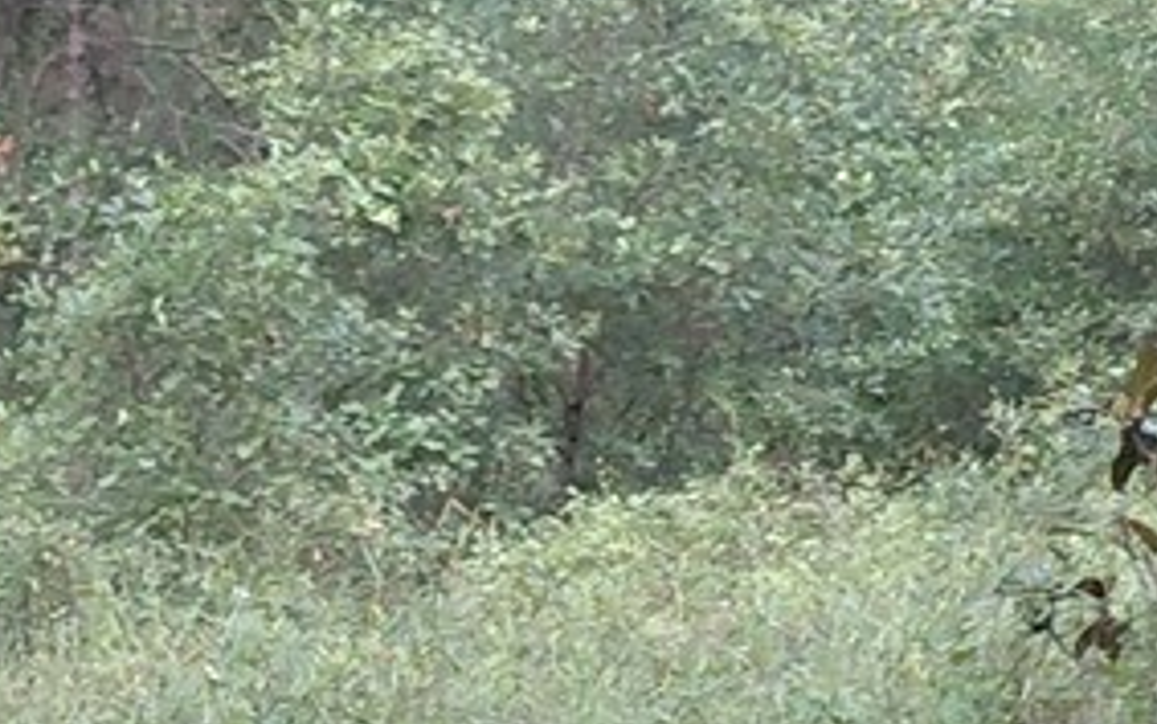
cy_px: 1088
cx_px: 397
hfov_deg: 13.9
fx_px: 4731
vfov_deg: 8.5
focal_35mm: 150
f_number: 1.8
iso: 64
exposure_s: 1/120
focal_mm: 4.69
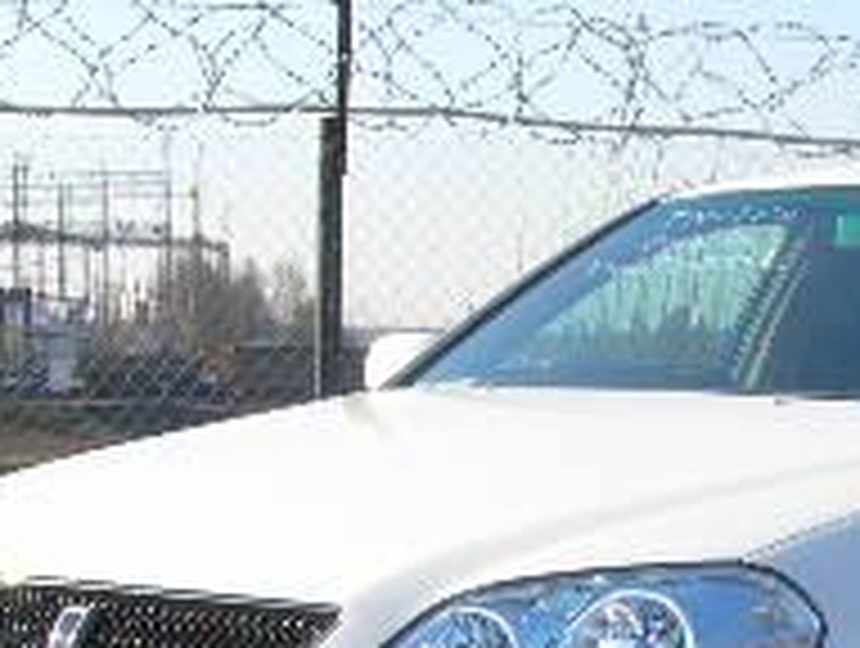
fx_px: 2912
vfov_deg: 12.6
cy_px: 612
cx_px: 919
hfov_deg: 16.4
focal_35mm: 117
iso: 50
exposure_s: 1/165
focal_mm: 5.8
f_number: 5.6
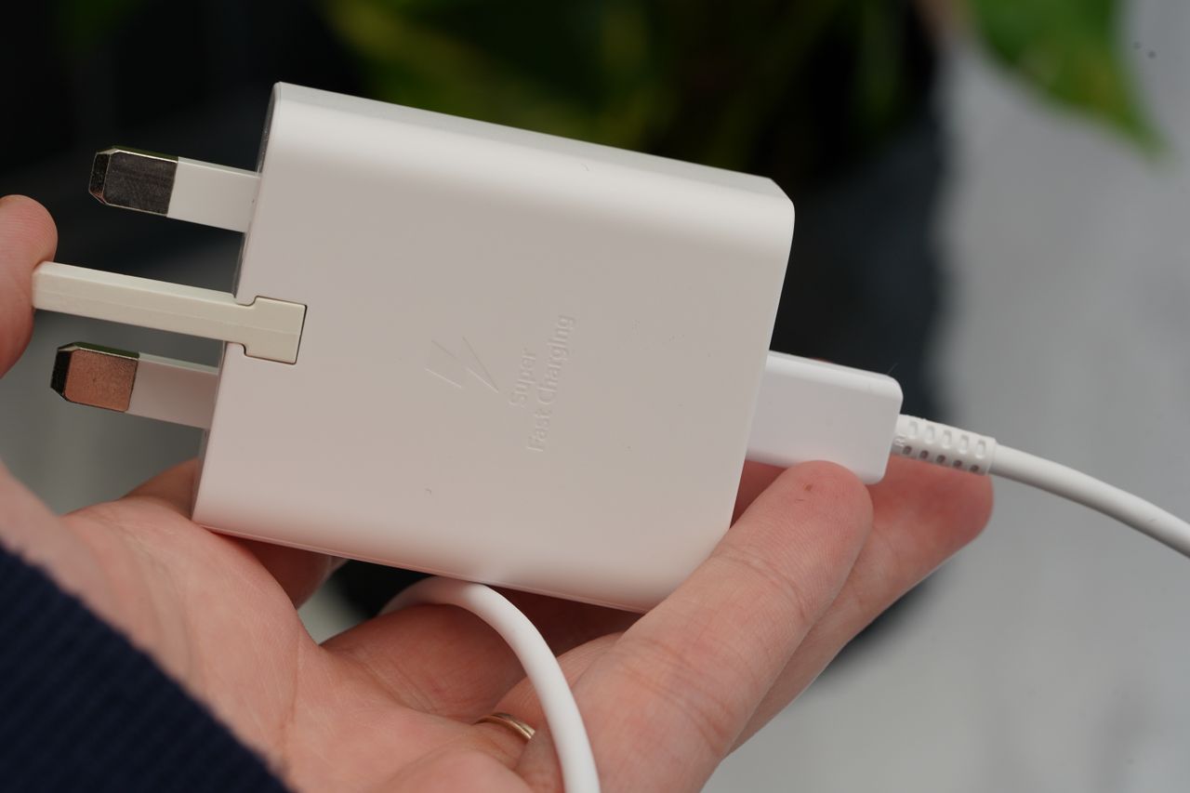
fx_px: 2974
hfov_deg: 22.6
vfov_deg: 15.2
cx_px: 595
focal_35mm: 90
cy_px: 396
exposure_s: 1/160
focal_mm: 90
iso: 500
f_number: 10
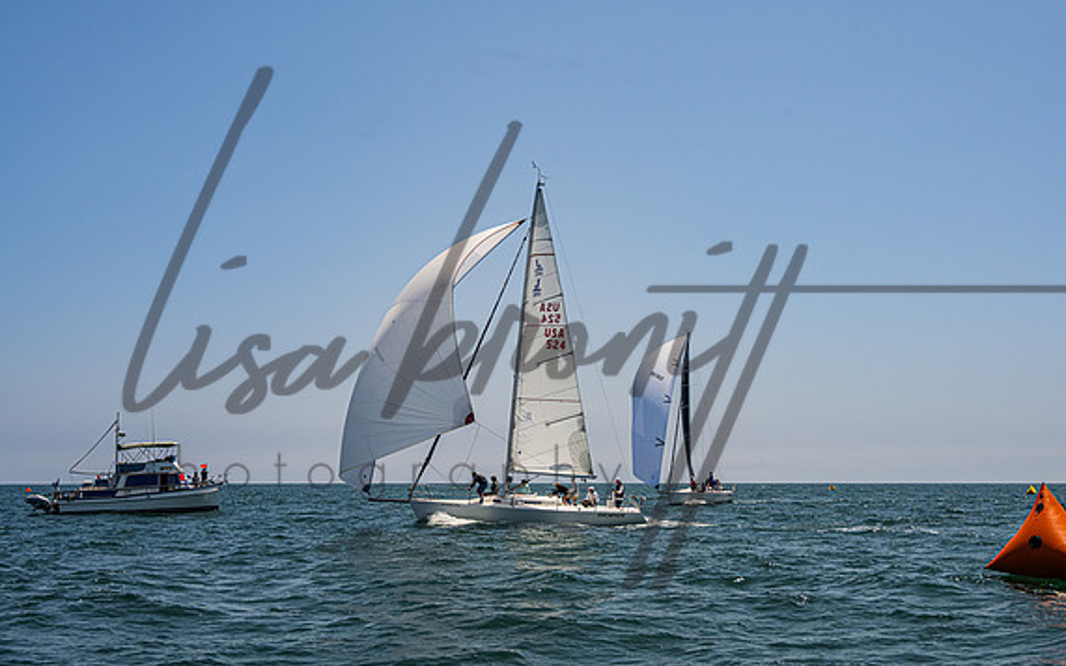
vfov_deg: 32.0
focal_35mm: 40
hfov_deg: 49.3
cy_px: 333
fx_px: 1162
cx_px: 534
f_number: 8
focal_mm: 38
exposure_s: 1/3200
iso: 500
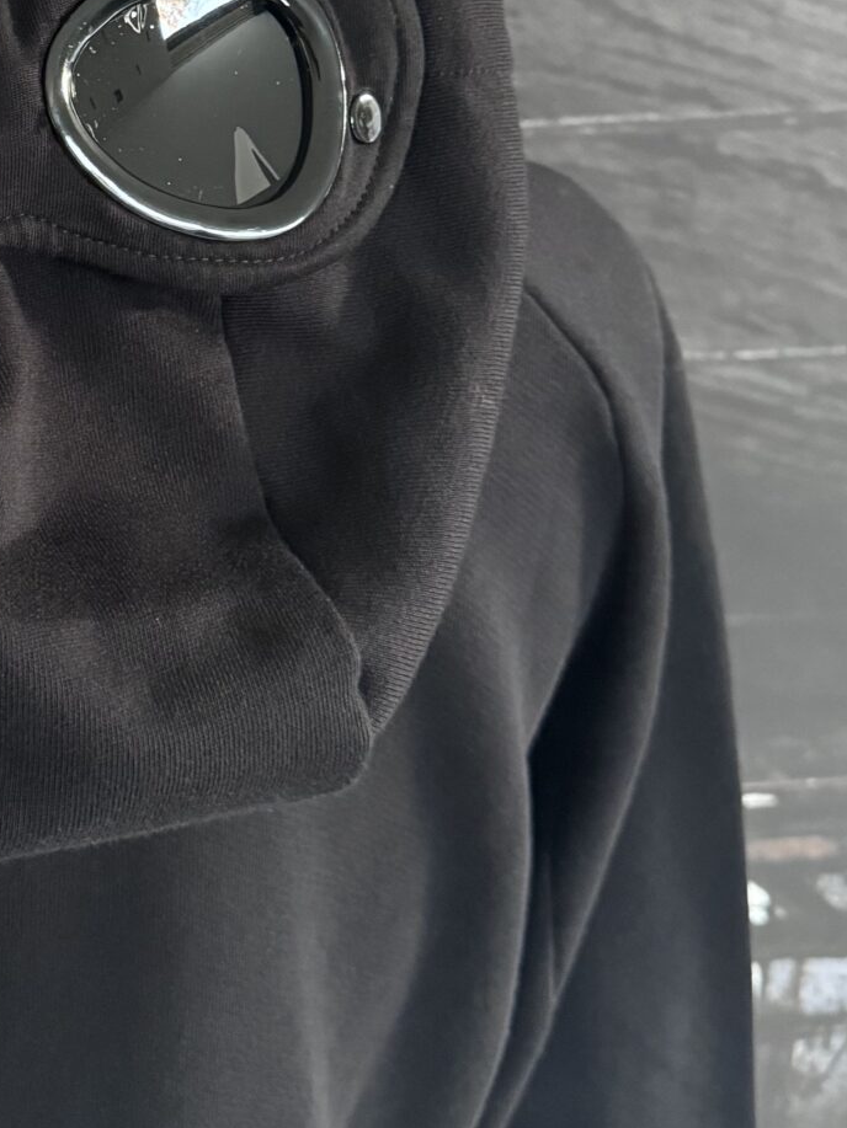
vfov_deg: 27.7
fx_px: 2185
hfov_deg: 21.3
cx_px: 21
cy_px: 68
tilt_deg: -18.5
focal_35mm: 67
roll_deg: +0.7
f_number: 1.78
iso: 800
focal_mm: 6.76
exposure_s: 1/60
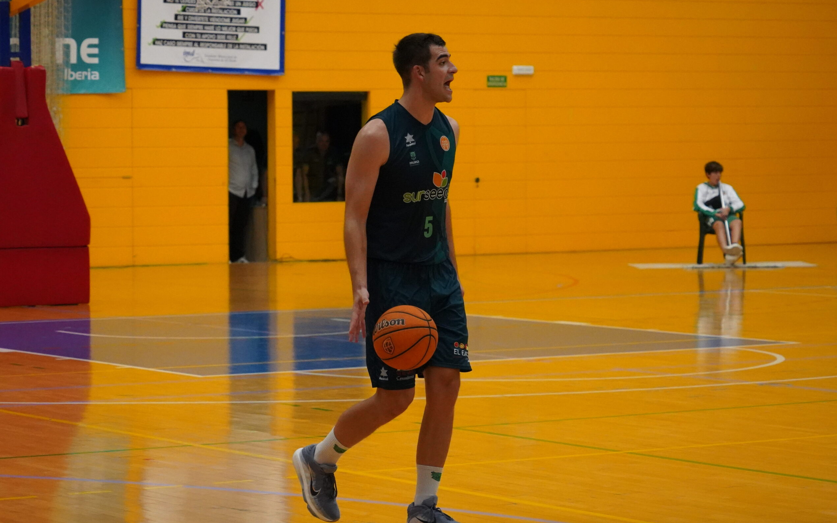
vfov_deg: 12.7
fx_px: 2349
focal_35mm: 103
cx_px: 422
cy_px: 243
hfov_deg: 20.2
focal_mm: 100
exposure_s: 1/2000
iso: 10000
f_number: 5.6
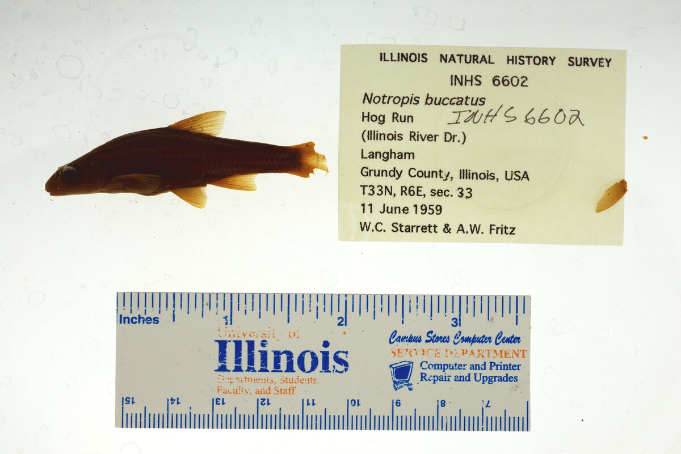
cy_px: 227
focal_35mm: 60
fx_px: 1135
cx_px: 340
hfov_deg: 33.4
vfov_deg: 22.6
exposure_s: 1/200
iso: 100
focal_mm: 60
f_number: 10
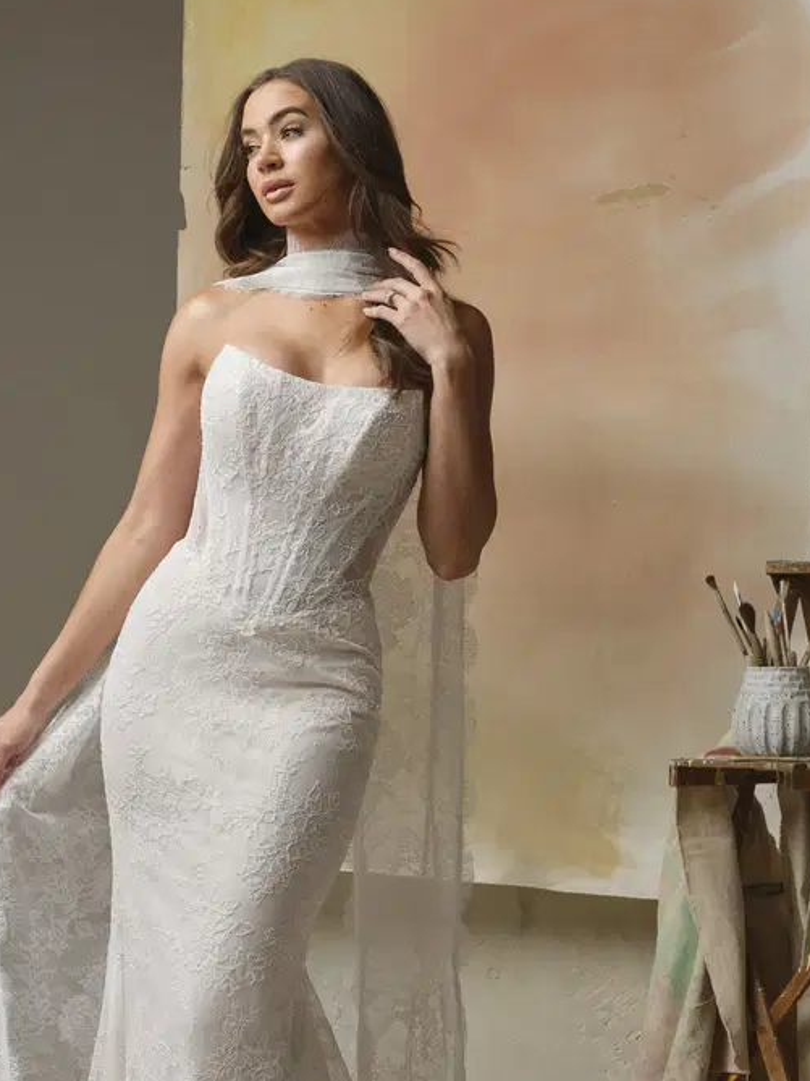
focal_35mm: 106
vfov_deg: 18.5
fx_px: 3307
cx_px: 356
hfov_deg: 14.0
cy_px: 694
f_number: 10
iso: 500
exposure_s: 1/125
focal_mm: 75
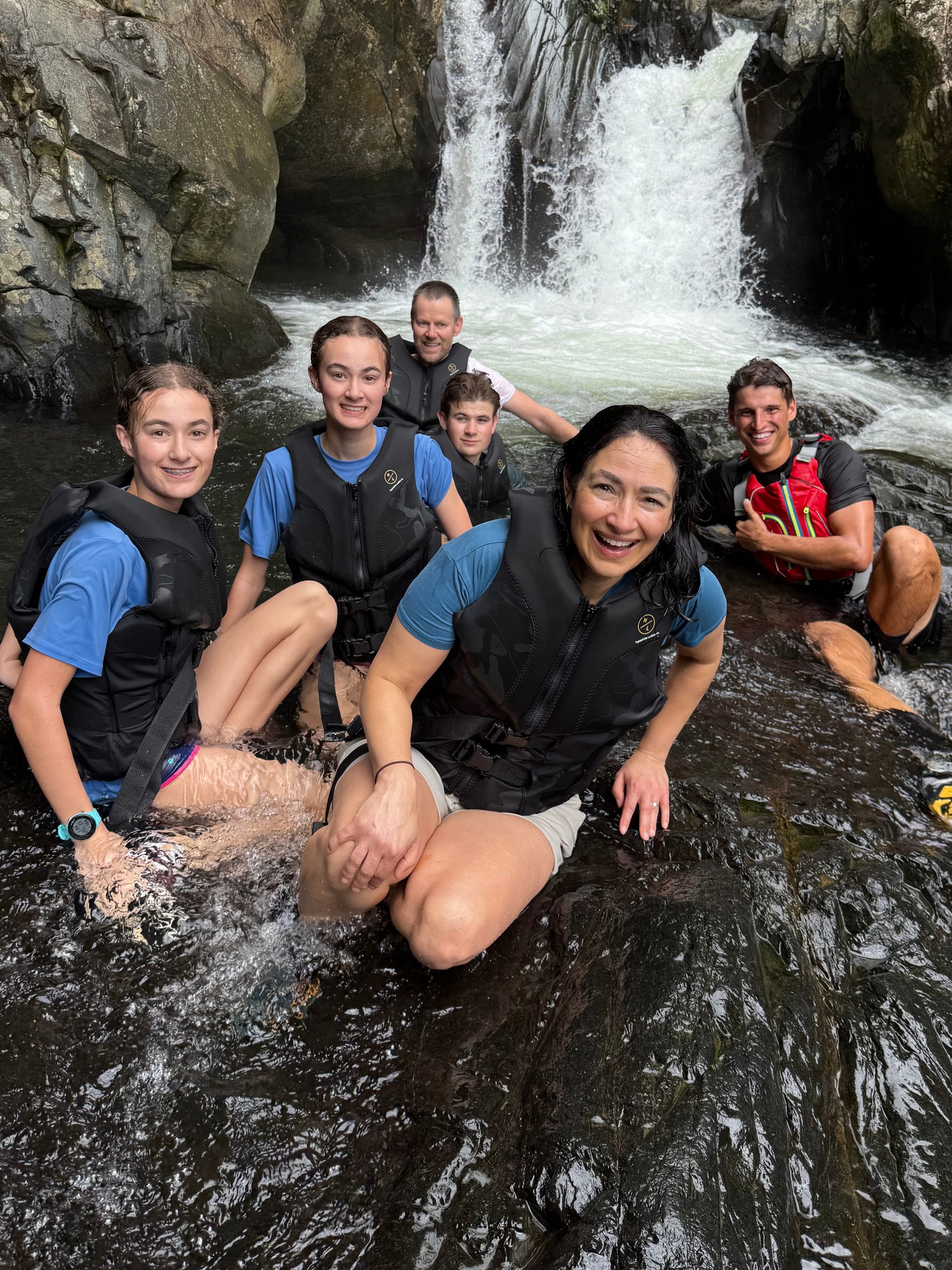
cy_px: 635
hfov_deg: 56.8
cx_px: 476
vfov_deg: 71.6
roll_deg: -4.9
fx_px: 880
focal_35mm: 24
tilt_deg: -19.6
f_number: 1.78
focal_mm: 6.76
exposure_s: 1/395
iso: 80
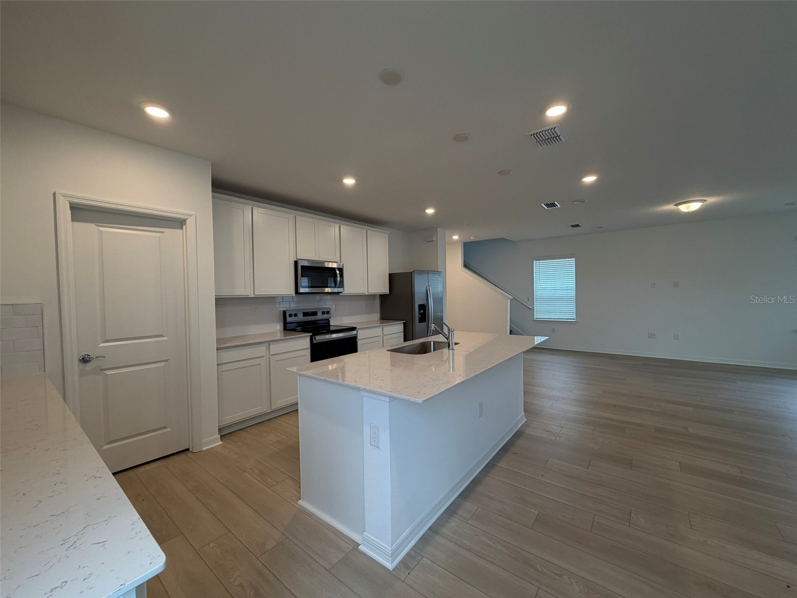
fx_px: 322
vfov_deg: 85.7
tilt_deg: -1.0
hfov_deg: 102.1
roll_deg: +1.4
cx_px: 398
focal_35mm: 14
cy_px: 299
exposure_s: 1/120
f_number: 2.2
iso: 125
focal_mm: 2.22
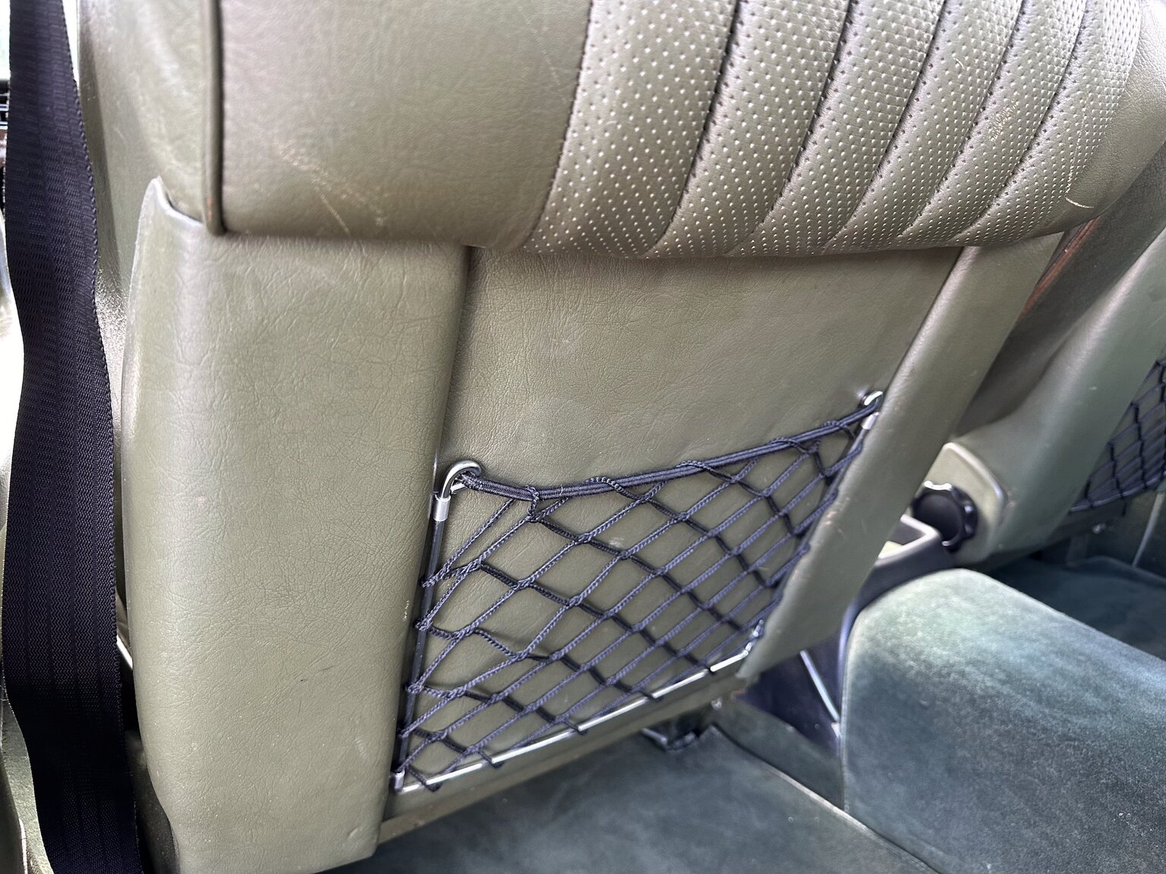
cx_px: 583
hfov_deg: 71.6
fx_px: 808
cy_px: 437
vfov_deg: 56.8
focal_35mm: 24
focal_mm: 6.86
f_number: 1.78
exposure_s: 1/60
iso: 250
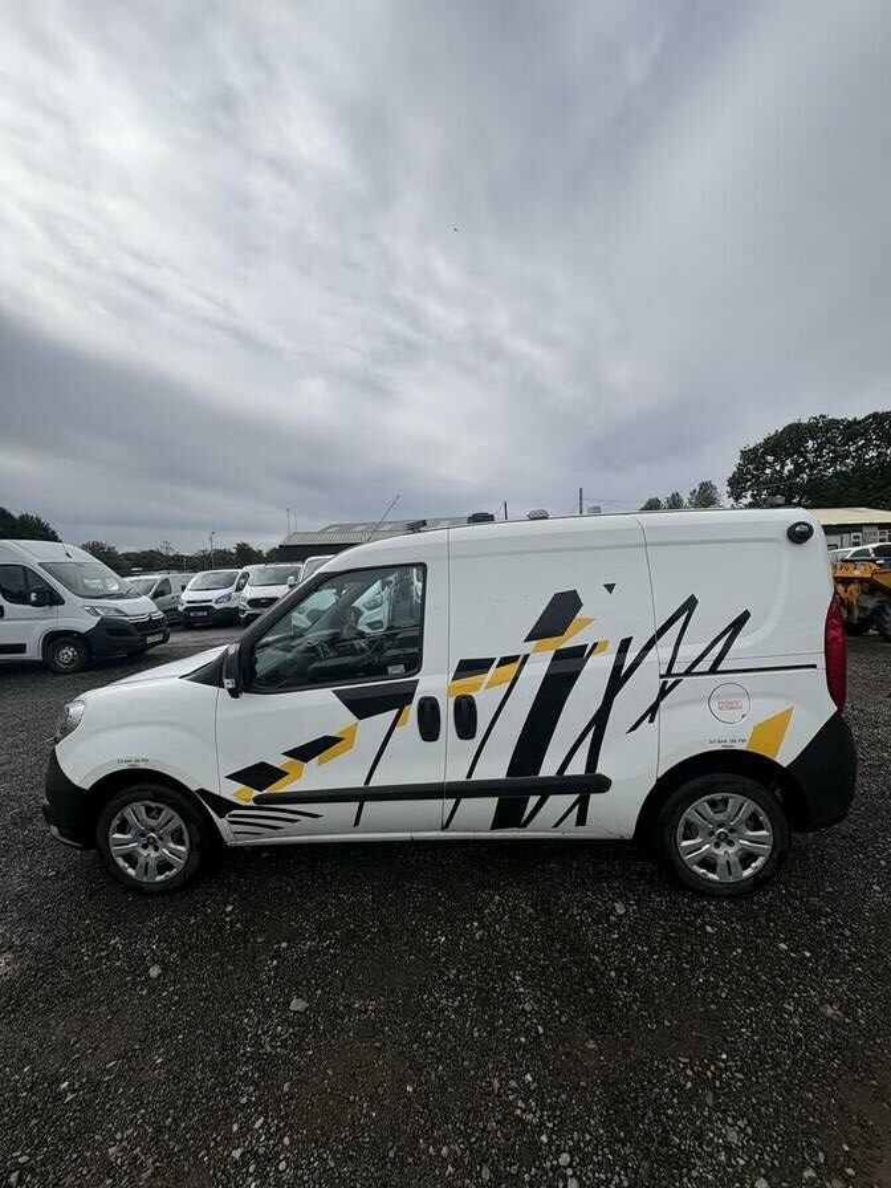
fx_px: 480
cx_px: 446
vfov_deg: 102.1
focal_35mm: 14
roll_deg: +4.4
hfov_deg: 85.7
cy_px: 594
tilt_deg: +1.1
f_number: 2.2
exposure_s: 1/3390
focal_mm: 2.22
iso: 50
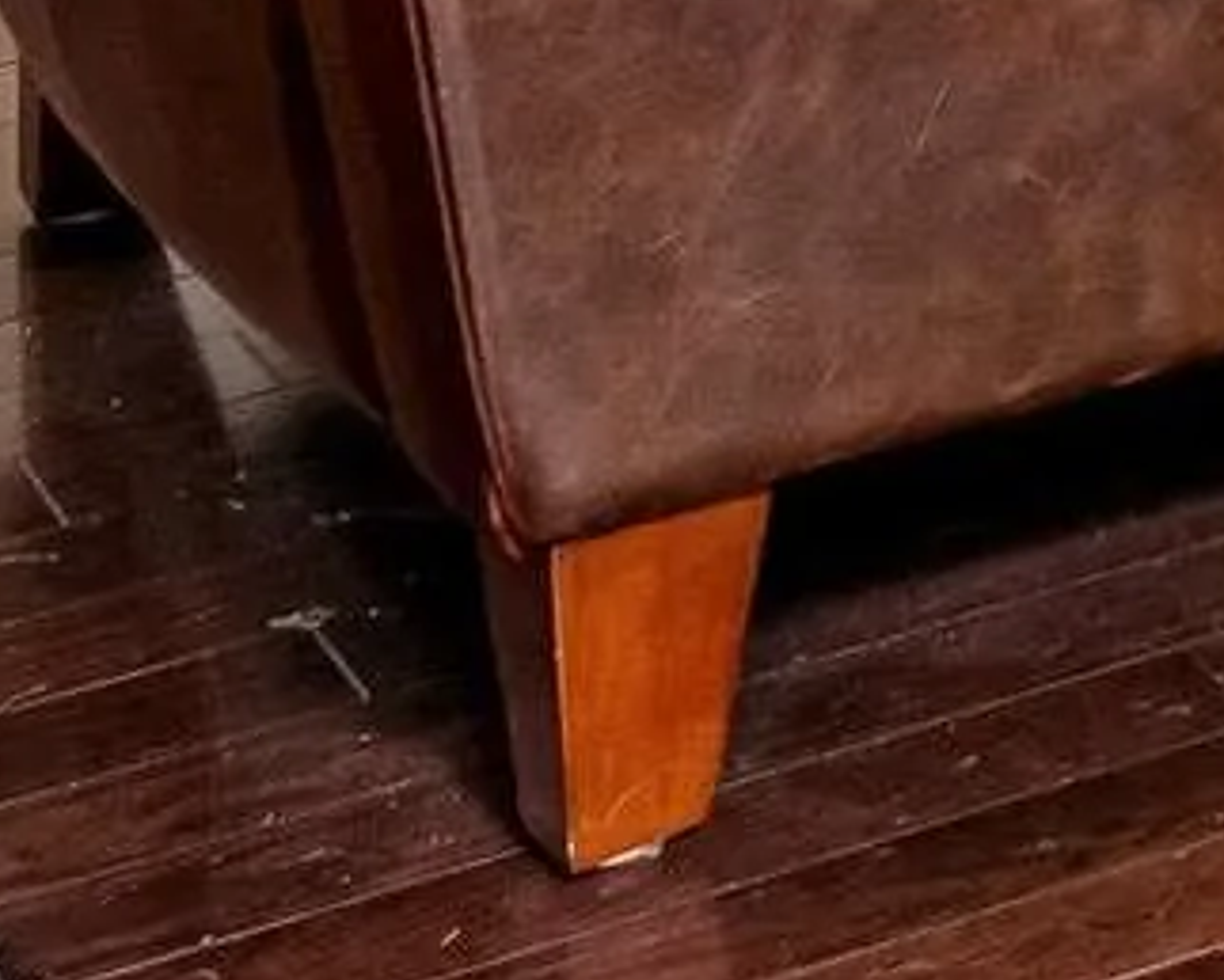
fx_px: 7173
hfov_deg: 8.0
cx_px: 3938
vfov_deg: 6.5
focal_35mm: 198
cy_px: -2742
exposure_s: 1/4
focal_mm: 22.1
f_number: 10
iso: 400
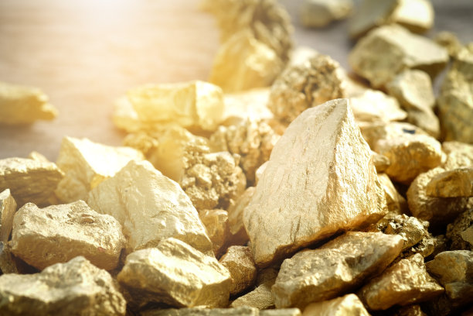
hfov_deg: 22.6
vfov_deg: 15.2
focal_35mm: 90
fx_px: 1182
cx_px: 236
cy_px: 158
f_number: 8
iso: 100
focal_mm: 60
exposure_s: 1/25
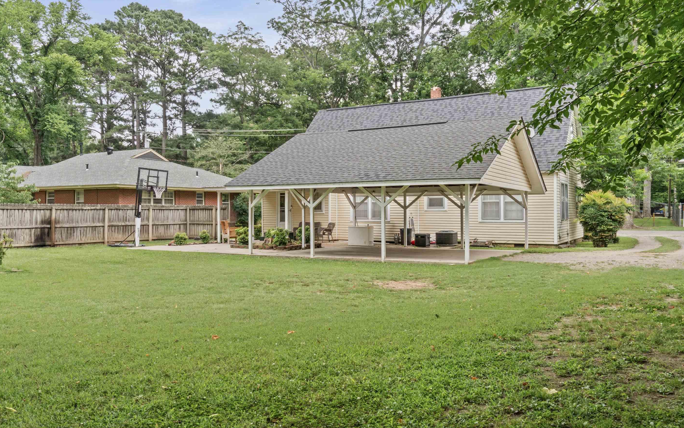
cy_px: 209
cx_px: 336
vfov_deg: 41.8
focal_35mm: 30
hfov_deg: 62.9
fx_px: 559
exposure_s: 1/25
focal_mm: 18
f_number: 9
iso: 250
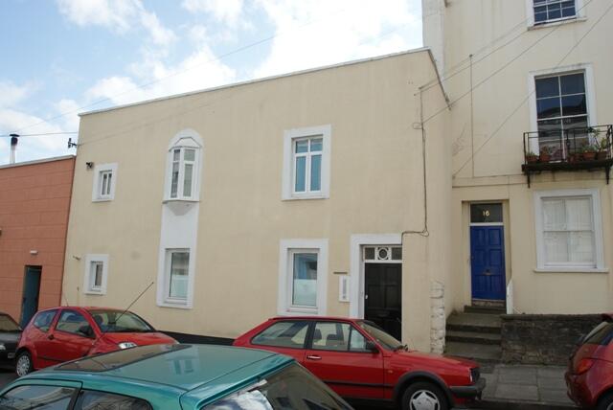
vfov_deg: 50.5
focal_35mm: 26
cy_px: 205
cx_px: 306
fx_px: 435
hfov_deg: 70.4
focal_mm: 17
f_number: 9
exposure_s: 1/60
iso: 100
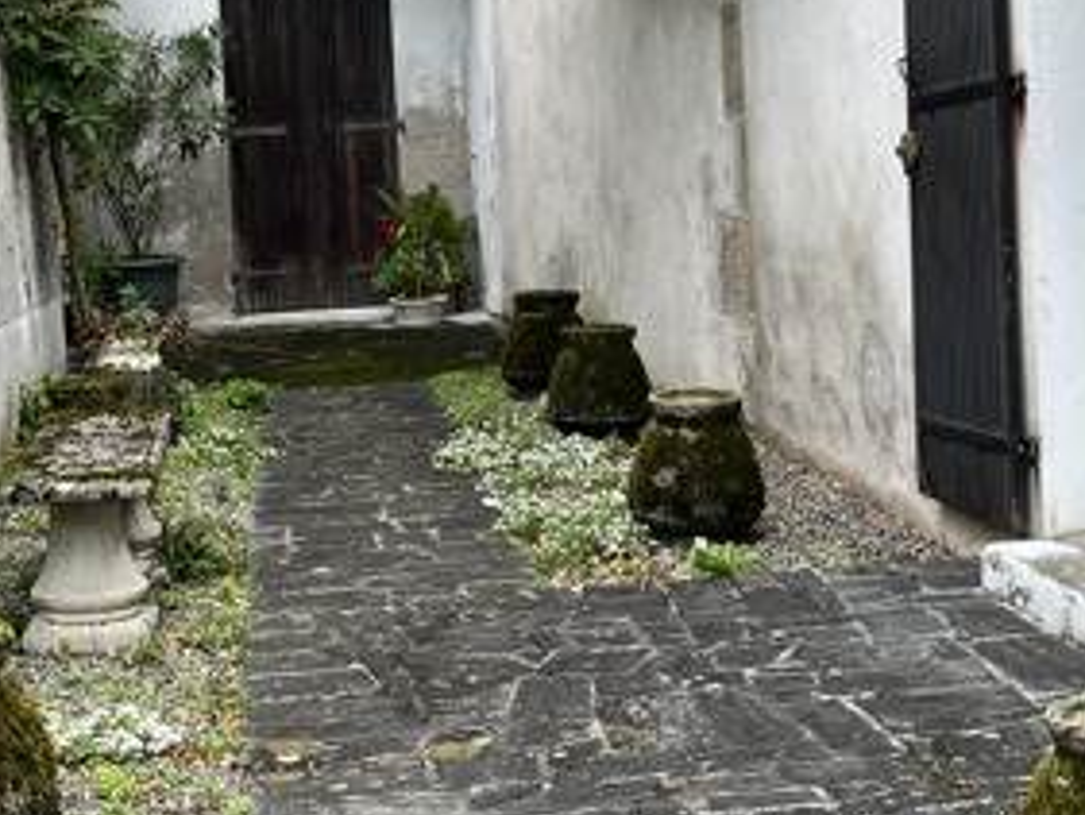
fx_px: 2320
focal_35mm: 74
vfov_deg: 19.9
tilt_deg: -7.9
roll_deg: +3.2
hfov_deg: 26.3
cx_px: 471
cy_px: 452
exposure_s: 1/336
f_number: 1.6
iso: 50
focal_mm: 5.1
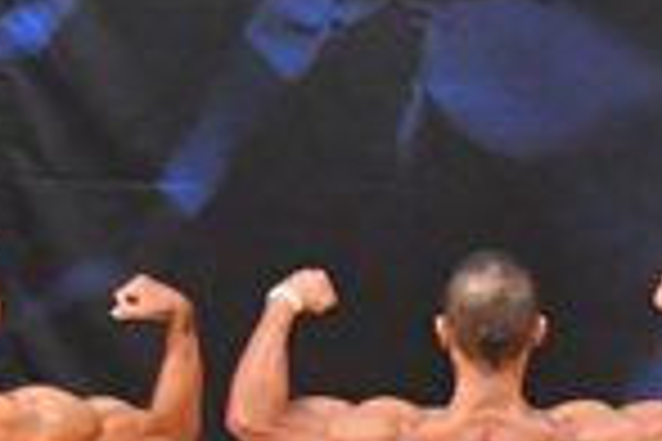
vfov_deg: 2.0
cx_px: 1061
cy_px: 382
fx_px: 12338
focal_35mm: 671
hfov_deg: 3.1
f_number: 5.6
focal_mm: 85
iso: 7200
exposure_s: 1/400
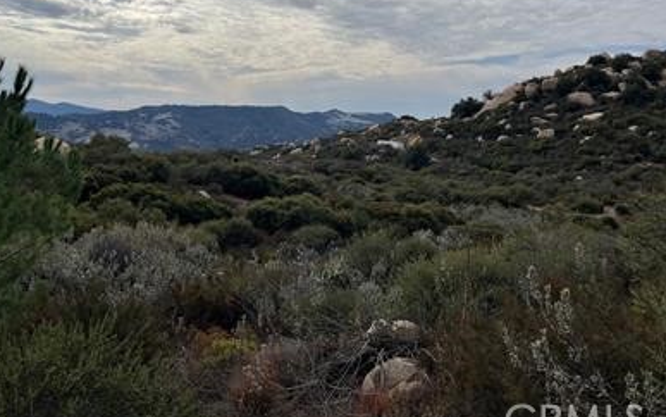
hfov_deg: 59.4
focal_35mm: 32
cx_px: 284
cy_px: 154
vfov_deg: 39.2
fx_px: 581
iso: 50
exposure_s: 1/9091
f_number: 1.6
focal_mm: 5.1
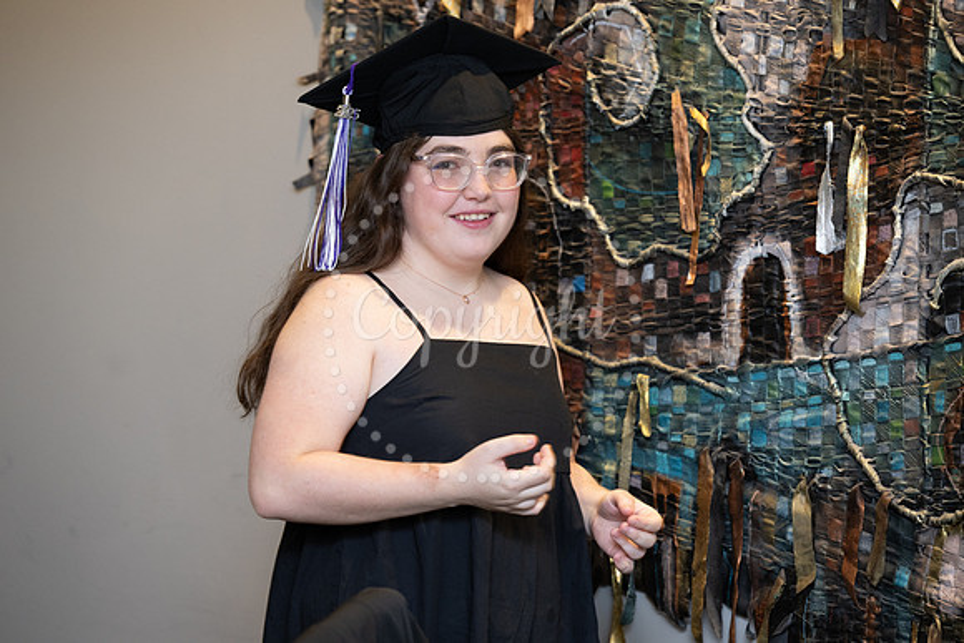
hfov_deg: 17.1
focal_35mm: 120
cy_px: 322
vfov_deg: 11.4
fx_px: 3214
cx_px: 482
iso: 1000
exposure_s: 1/125
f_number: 5
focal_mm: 120
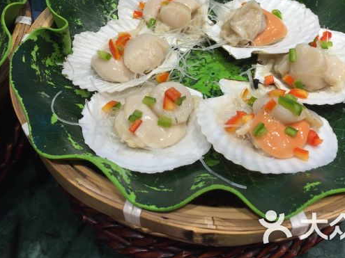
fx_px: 409
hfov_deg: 45.7
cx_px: 190
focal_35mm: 41
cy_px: 80
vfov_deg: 34.7
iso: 32
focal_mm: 4.15
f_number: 2.2
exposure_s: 1/100
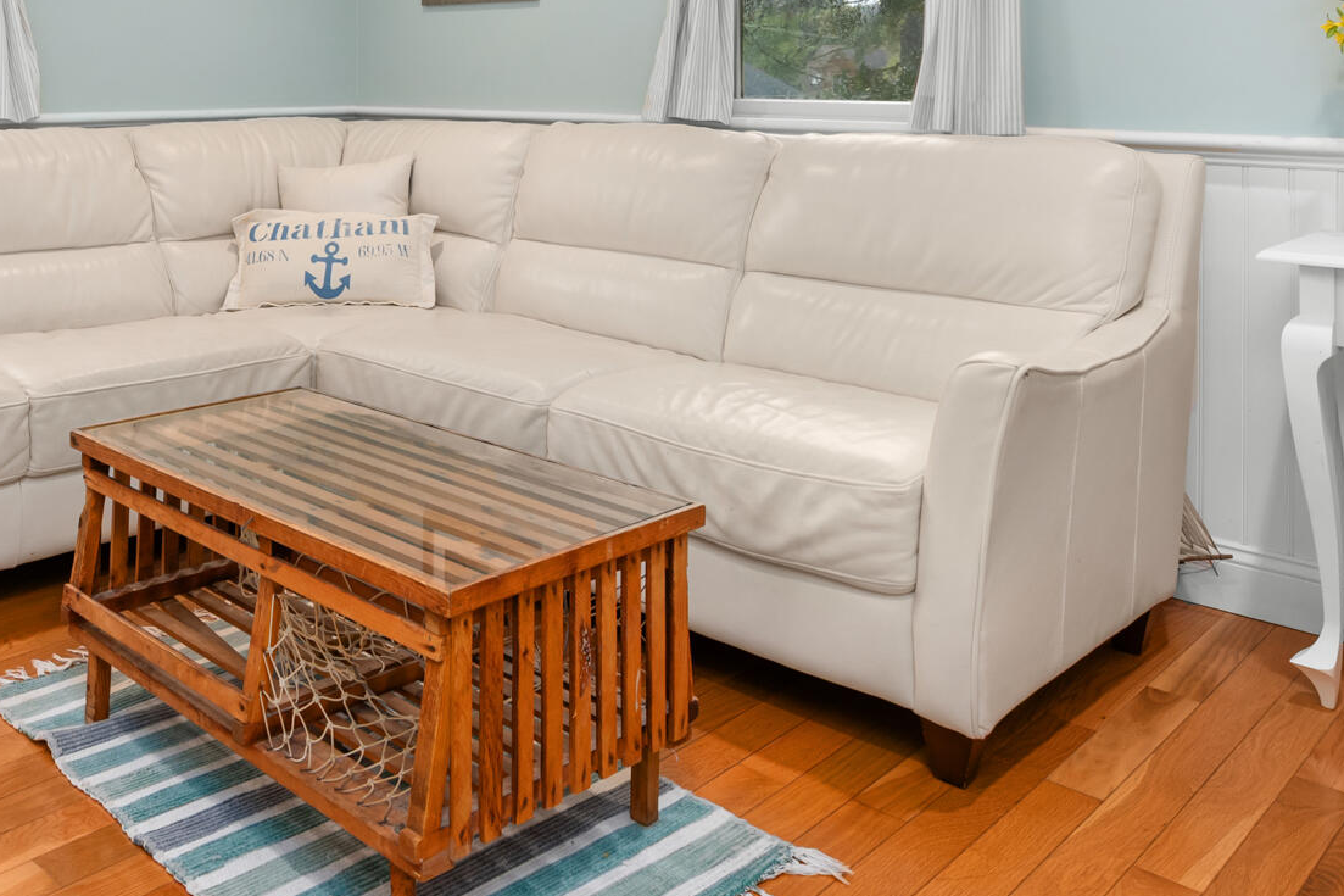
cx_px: 357
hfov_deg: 52.2
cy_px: 19
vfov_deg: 34.6
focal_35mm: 35
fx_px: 1311
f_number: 8
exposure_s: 1/4
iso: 320
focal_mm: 15.5
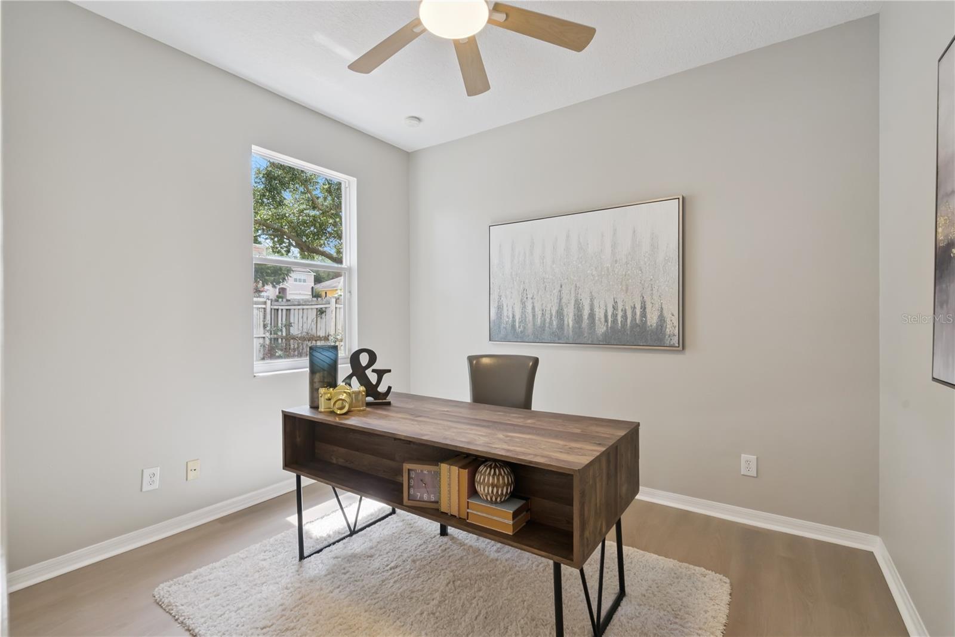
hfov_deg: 96.7
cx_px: 478
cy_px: 318
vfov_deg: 73.7
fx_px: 424
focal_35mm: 16
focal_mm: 16
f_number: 9
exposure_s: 1/200
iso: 400
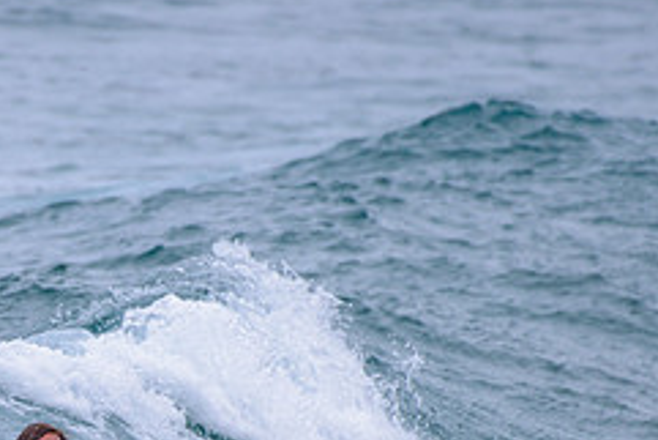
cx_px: 60
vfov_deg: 0.9
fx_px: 26993
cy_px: 491
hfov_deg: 1.4
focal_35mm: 1476
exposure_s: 1/1600
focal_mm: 500
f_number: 5.6
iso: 160
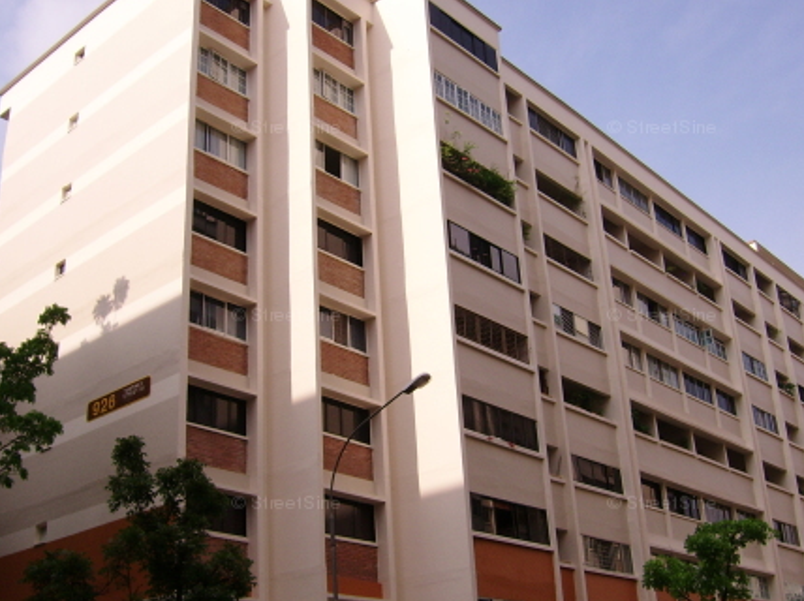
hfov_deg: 42.1
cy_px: 317
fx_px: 1044
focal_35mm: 45
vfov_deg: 32.1
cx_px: 372
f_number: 5.8
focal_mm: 5.95
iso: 50
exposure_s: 1/458
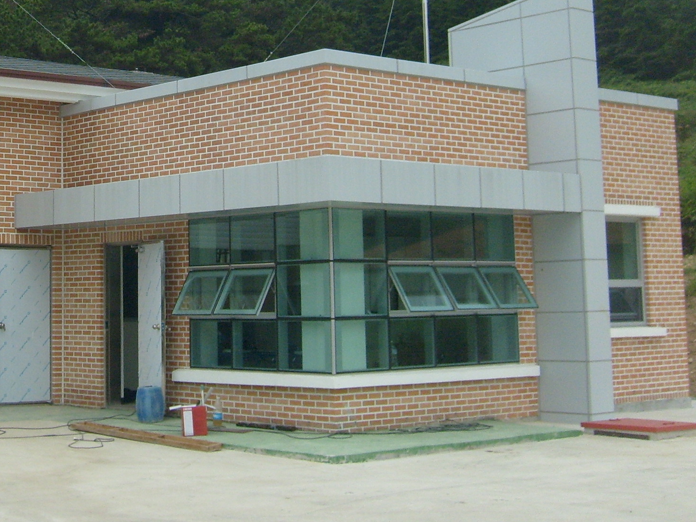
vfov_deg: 21.6
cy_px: 97
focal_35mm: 67
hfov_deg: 28.1
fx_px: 1347
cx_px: 99
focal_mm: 5.8
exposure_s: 1/180
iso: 80
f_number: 7.1
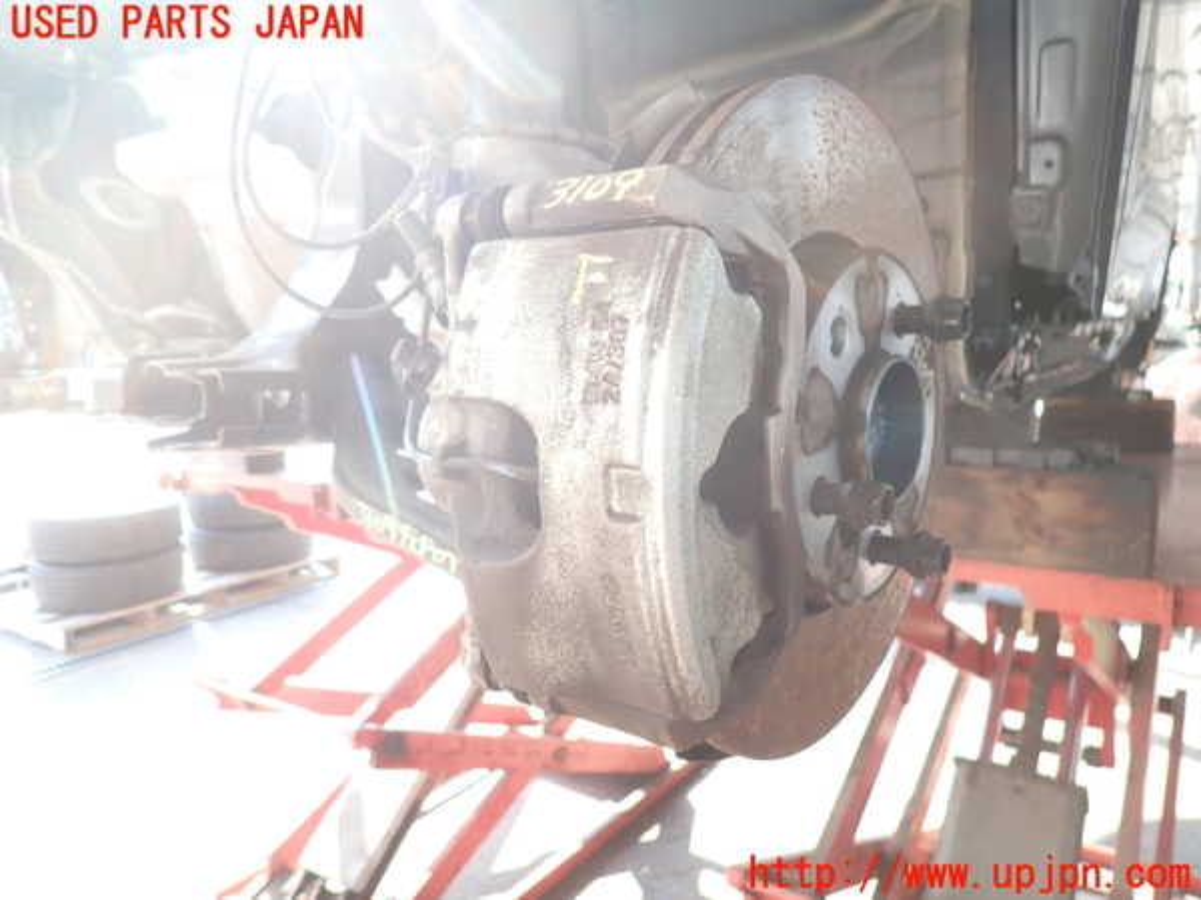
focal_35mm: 25
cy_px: 450
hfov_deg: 69.4
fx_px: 867
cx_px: 600
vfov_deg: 54.9
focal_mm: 4.5
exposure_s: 1/80
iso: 100
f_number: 2
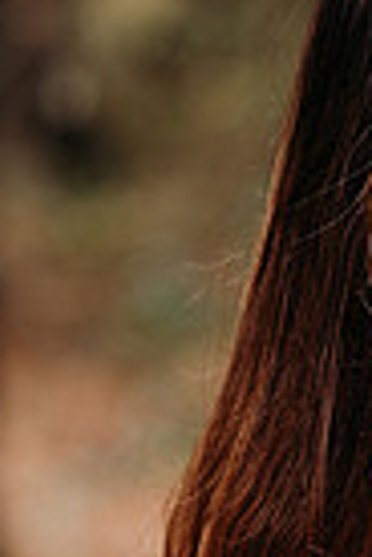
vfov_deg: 7.4
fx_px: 4309
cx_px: 578
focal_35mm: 278
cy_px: 299
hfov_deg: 4.9
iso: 250
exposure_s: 1/500
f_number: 2.2
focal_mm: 85
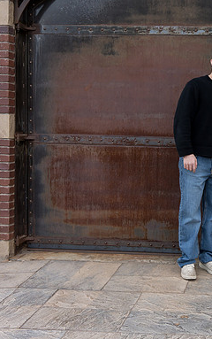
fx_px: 498
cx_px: 230
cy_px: 170
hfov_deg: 22.7
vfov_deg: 37.5
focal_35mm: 54
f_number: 4.5
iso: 400
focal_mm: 35
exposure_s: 1/160
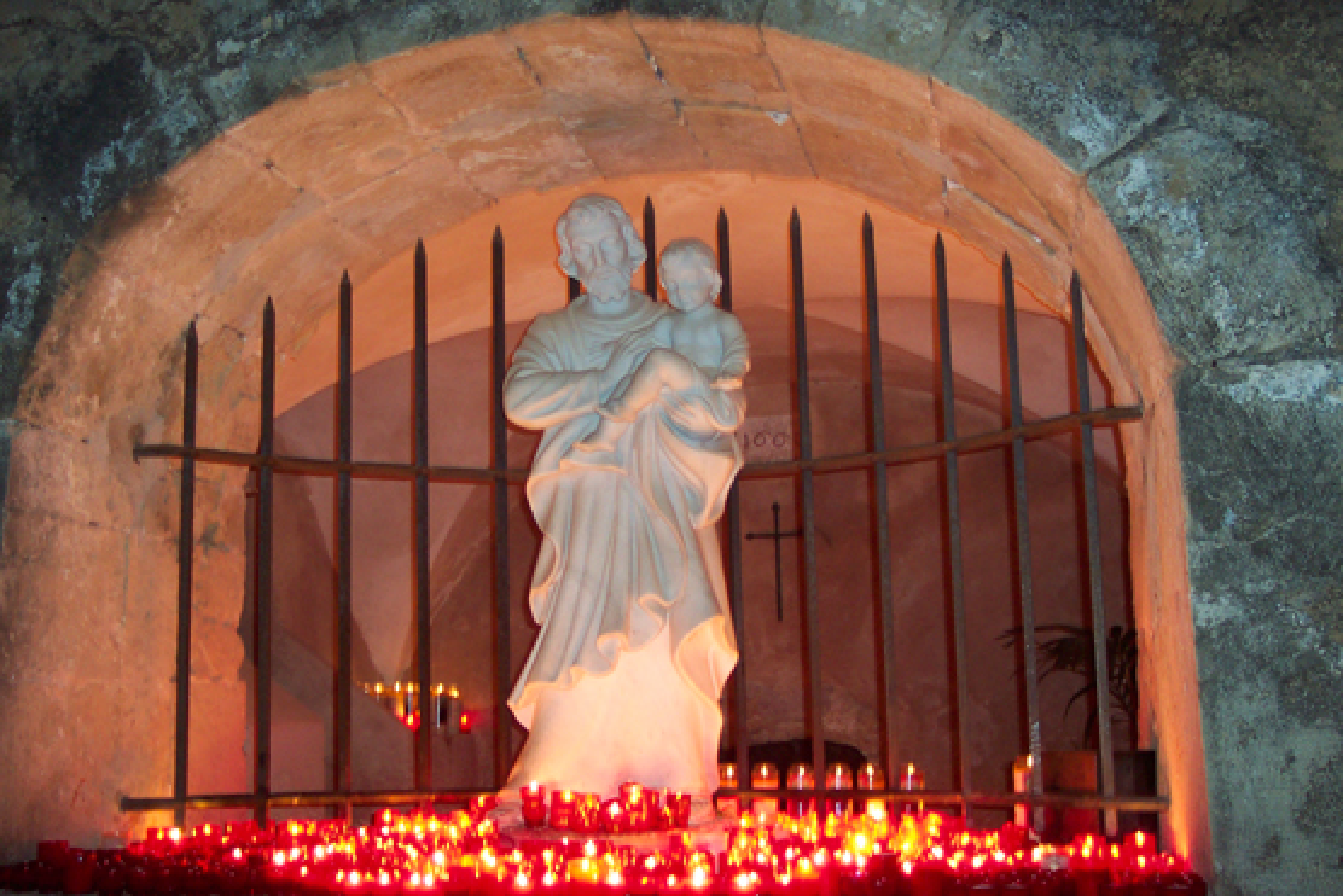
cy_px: 448
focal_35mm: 38
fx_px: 1418
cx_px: 672
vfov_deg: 35.1
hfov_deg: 50.7
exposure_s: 1/4
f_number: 2.8
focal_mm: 8
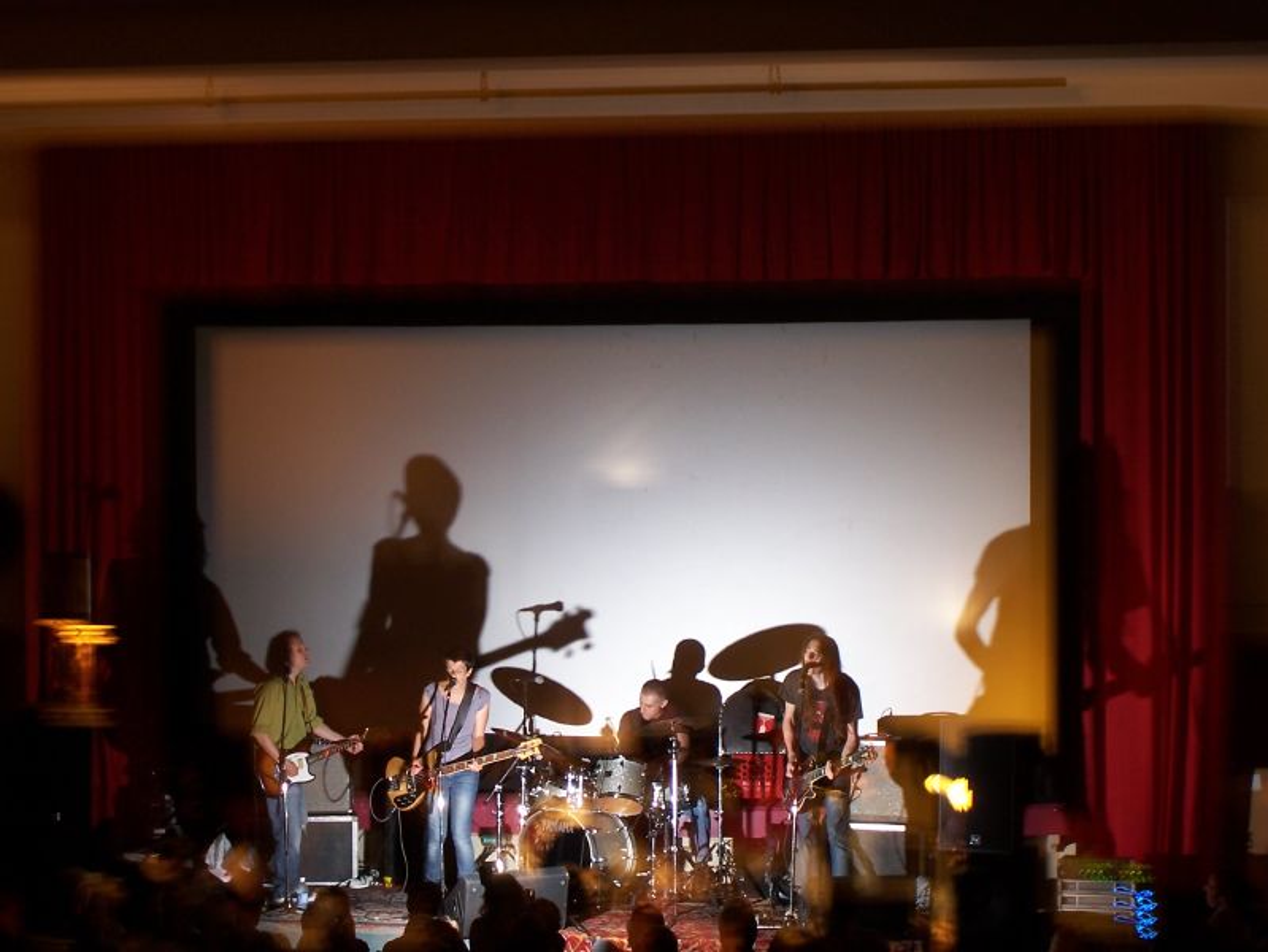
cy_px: 476
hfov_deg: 19.3
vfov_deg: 14.5
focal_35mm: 102
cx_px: 634
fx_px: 3738
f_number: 4.6
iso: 80
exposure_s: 2
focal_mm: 16.8
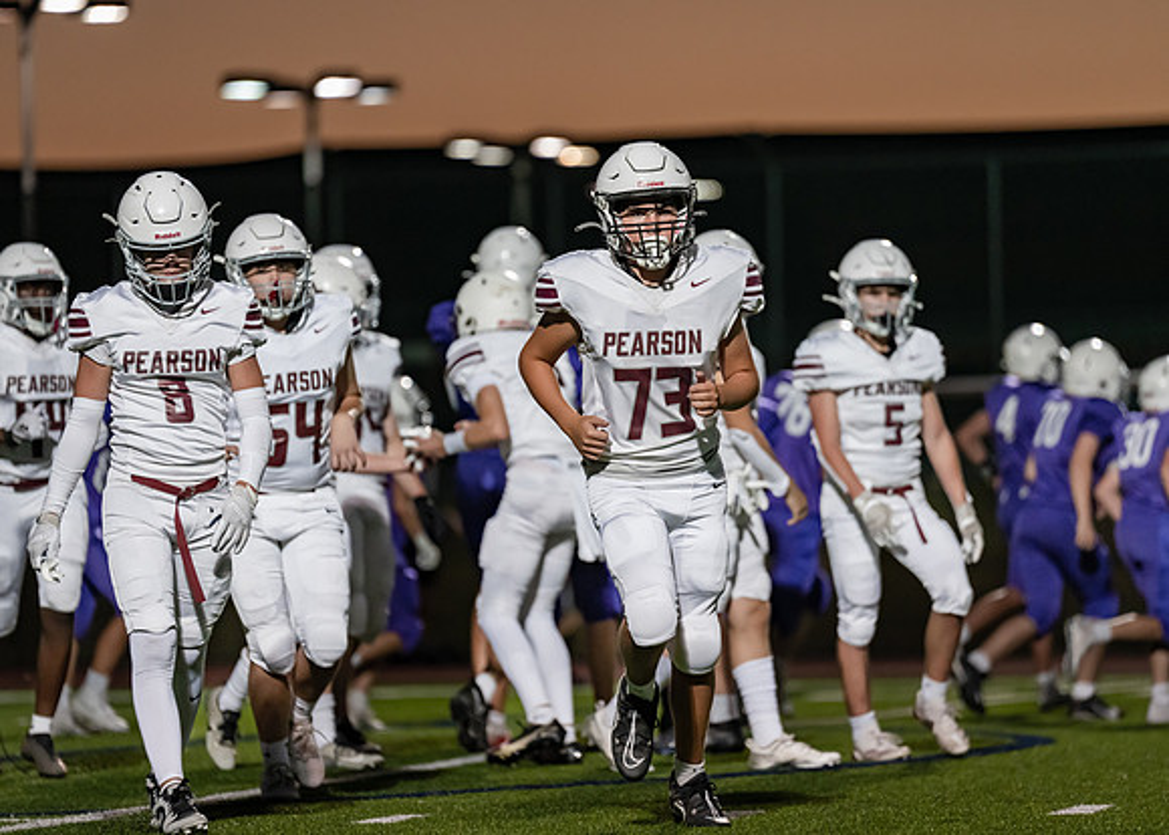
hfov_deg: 9.0
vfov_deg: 6.4
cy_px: 418
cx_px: 584
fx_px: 7433
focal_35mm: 224
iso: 3200
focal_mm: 200
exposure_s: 1/1250
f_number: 2.8
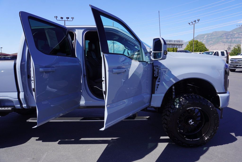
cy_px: 81
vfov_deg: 53.2
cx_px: 121
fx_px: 161
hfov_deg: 73.7
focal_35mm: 24
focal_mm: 16
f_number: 9
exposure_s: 1/125
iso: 100
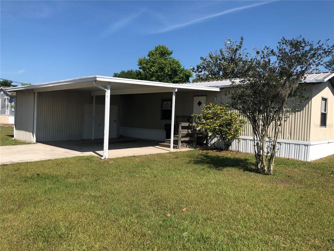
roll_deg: -2.9
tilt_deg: -2.2
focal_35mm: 28
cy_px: 126
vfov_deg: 49.7
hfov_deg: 63.4
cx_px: 167
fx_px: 270
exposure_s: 1/2088
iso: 20
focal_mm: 3.99
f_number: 1.8
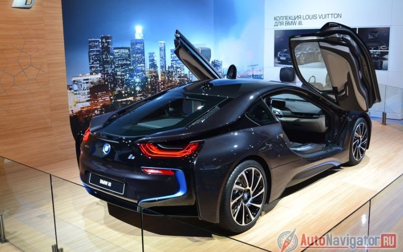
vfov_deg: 34.5
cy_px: 125
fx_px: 406
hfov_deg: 52.7
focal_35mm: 37
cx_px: 203
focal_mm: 24
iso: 800
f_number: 8
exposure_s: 1/60
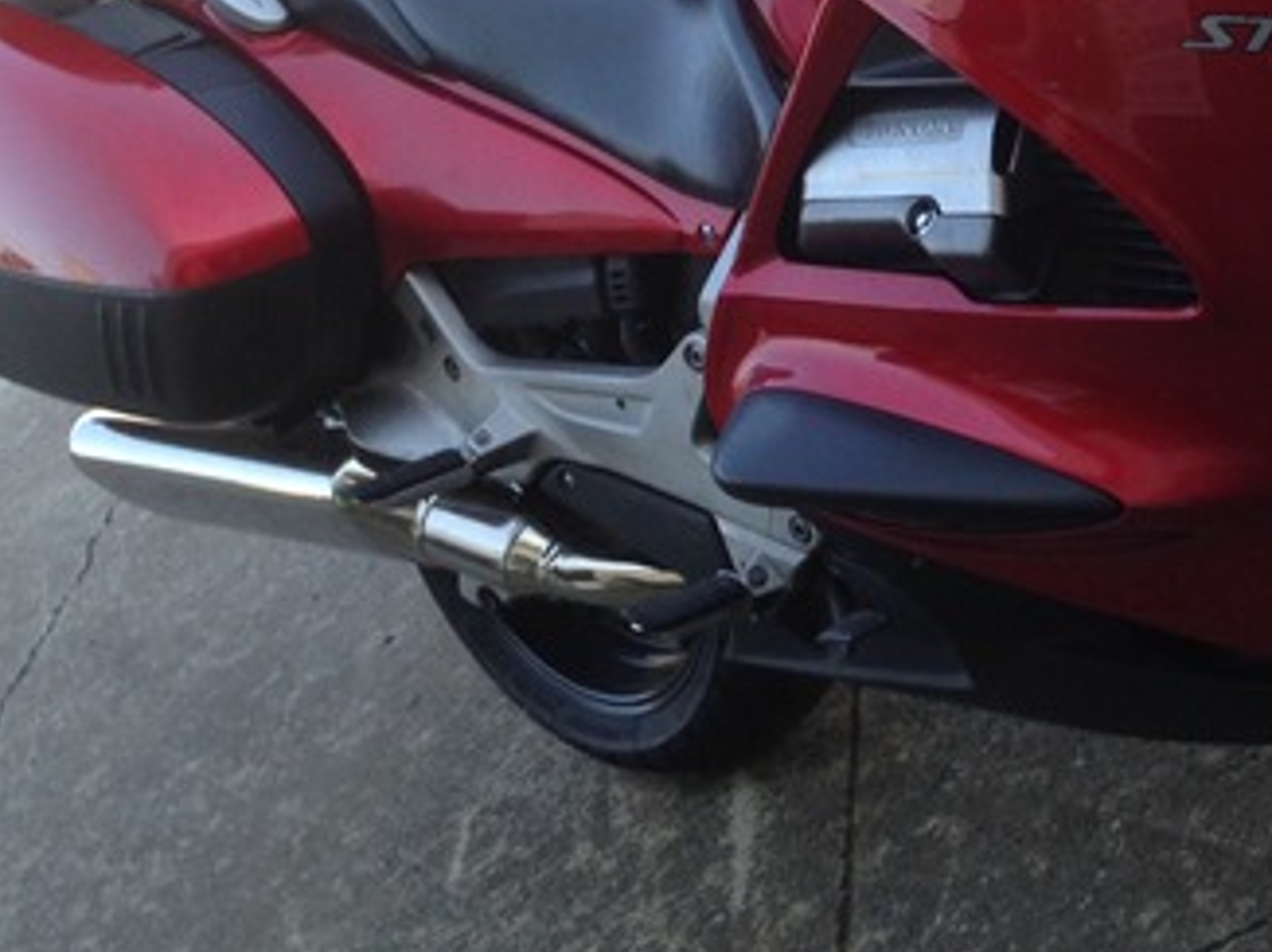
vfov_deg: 17.8
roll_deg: +28.7
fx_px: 2974
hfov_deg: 23.0
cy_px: 55
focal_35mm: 81
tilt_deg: -25.2
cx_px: 1307
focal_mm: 4.12
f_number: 2.4
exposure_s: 1/240
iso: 50
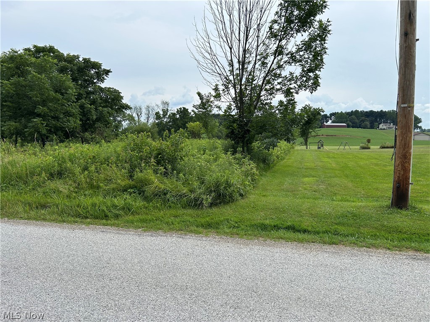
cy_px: 161
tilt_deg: -4.1
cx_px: 215
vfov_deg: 53.1
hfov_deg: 67.3
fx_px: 323
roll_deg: -1.6
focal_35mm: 26
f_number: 1.5
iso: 50
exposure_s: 1/4274
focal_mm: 5.7
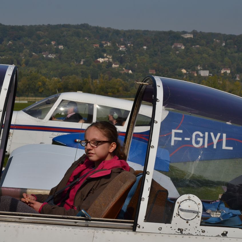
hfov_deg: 17.3
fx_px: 791
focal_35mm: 100
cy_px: 121
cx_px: 73
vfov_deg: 17.4
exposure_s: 1/500
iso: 100
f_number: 11
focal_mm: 52
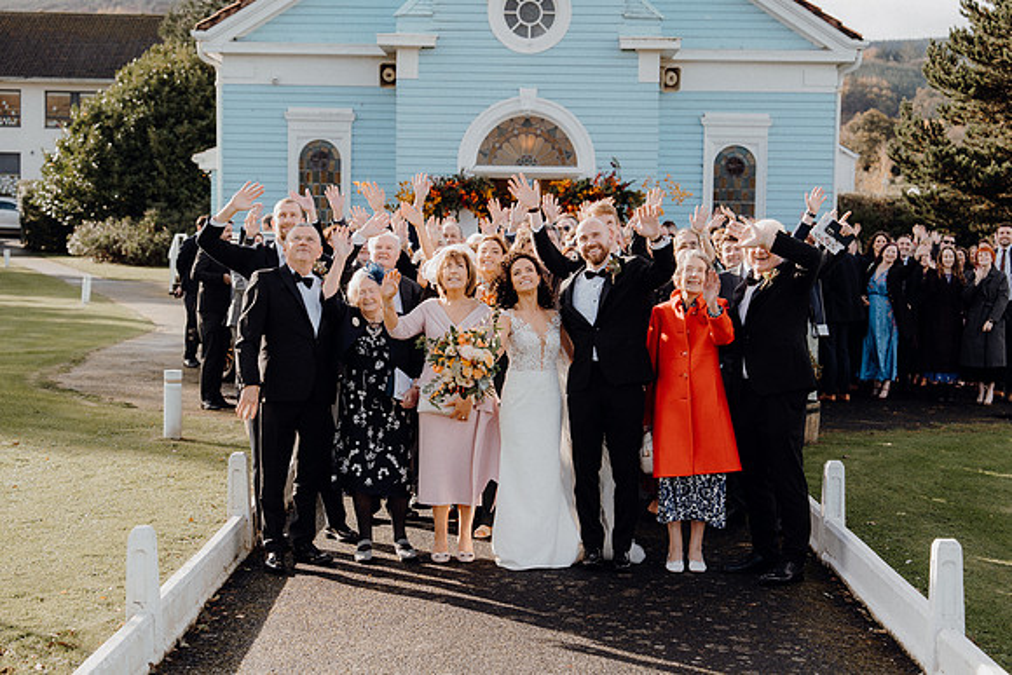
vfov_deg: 22.3
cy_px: 338
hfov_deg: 32.9
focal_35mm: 61
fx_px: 1715
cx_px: 506
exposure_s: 1/500
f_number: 3.5
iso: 125
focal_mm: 61
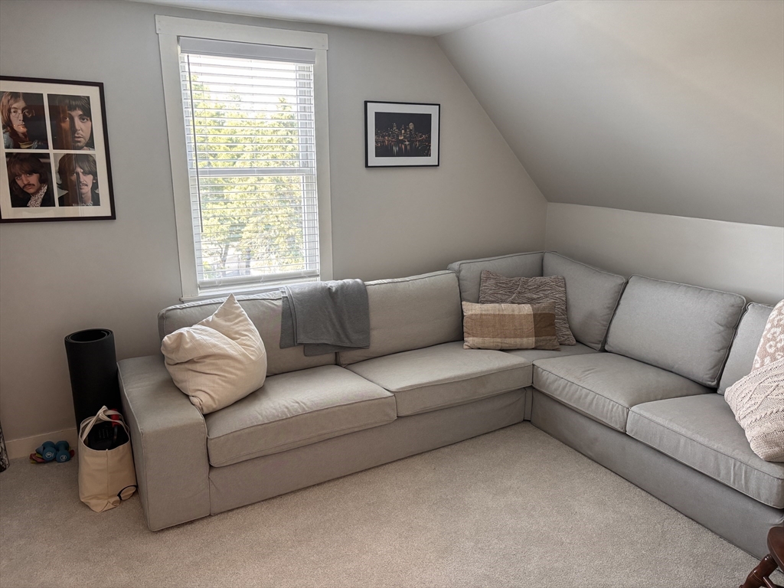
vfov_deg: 53.1
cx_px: 392
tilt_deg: -14.2
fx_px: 589
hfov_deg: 67.3
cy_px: 294
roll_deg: +0.2
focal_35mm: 26
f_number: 1.6
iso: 200
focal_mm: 5.96
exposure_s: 1/60
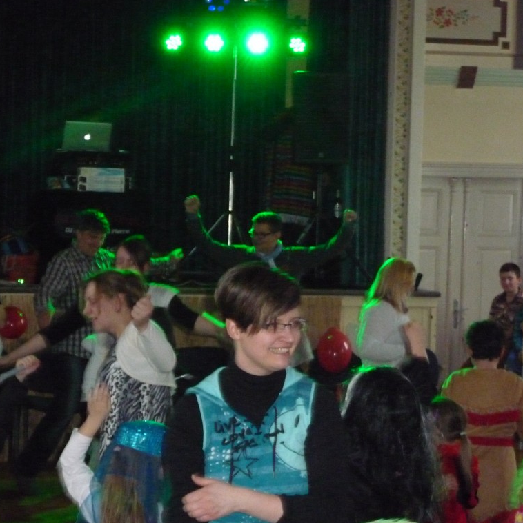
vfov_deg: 20.2
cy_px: 263
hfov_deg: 20.1
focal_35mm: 86
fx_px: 1470
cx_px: 190
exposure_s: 1/40
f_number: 4.6
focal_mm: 12.2
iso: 1000
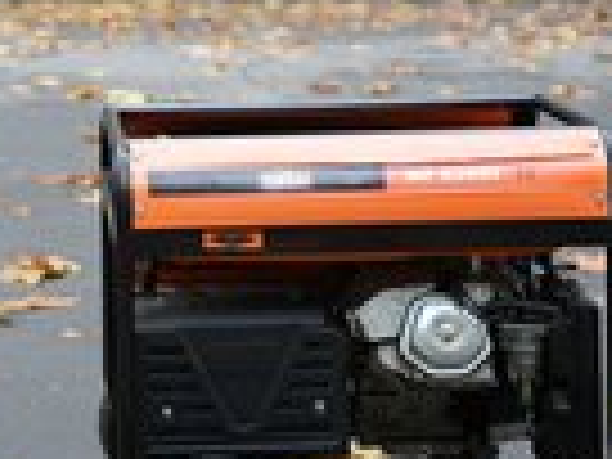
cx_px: -4
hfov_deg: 16.6
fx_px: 2051
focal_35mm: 116
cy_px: 110
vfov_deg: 12.7
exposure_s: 1/50
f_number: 2.8
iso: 320
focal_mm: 41
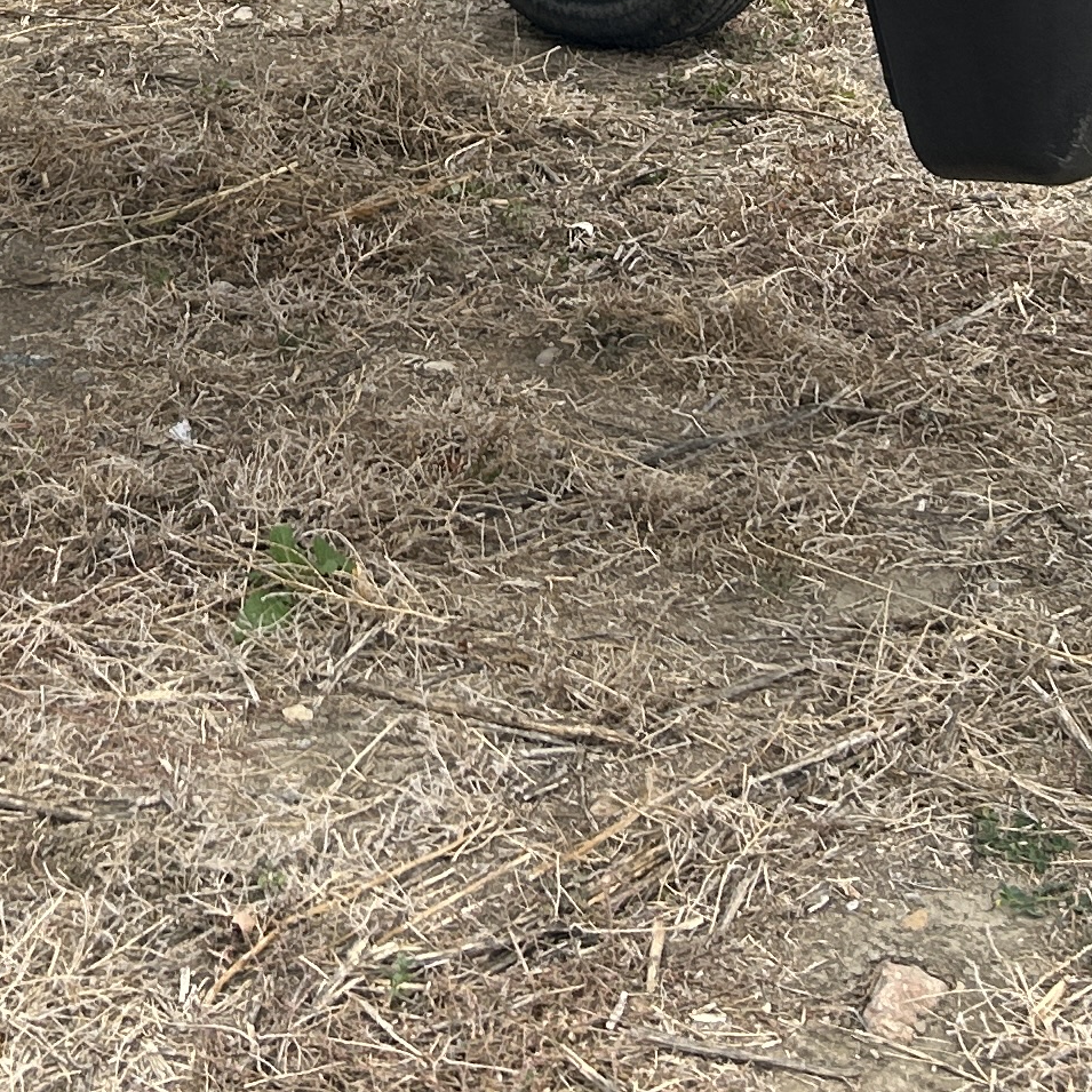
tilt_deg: -7.8
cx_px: 105
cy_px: -503
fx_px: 3462
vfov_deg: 16.5
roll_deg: +5.7
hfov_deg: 17.7
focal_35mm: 97
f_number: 1.5
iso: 50
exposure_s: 1/1431
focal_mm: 5.7
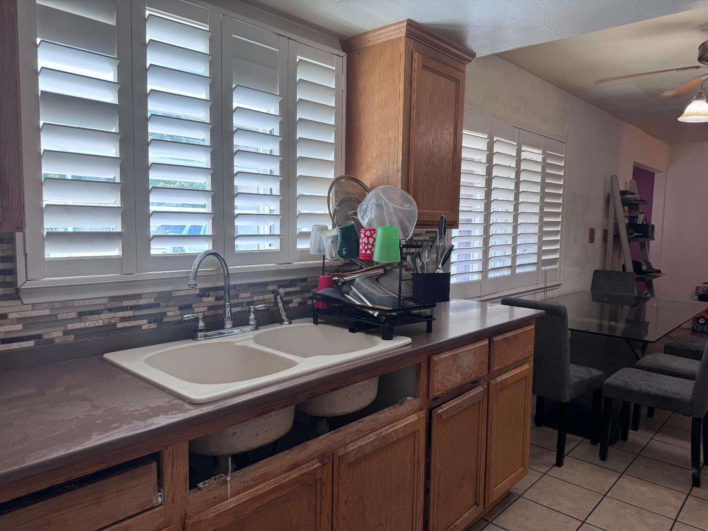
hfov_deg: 71.6
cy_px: 266
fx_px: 491
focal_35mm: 24
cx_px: 354
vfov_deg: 56.8
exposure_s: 1/120
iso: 64
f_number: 1.78
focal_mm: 6.76
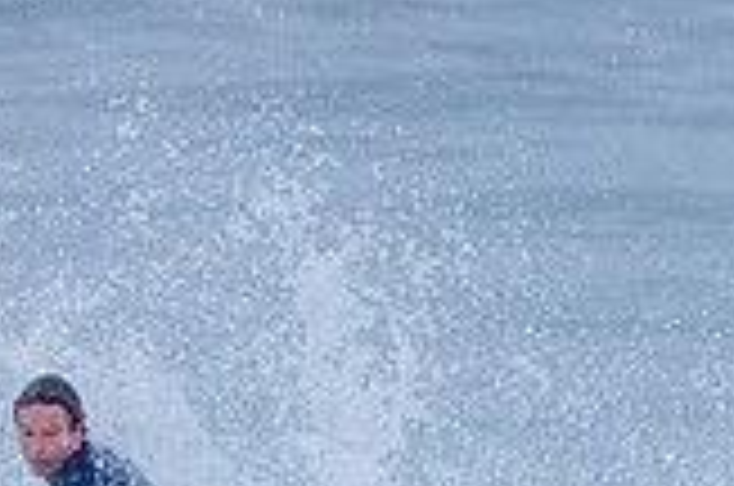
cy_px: 762
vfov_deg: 0.6
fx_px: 44483
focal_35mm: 2186
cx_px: -120
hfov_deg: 0.9
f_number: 5.6
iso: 2000
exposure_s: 1/2000
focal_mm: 500
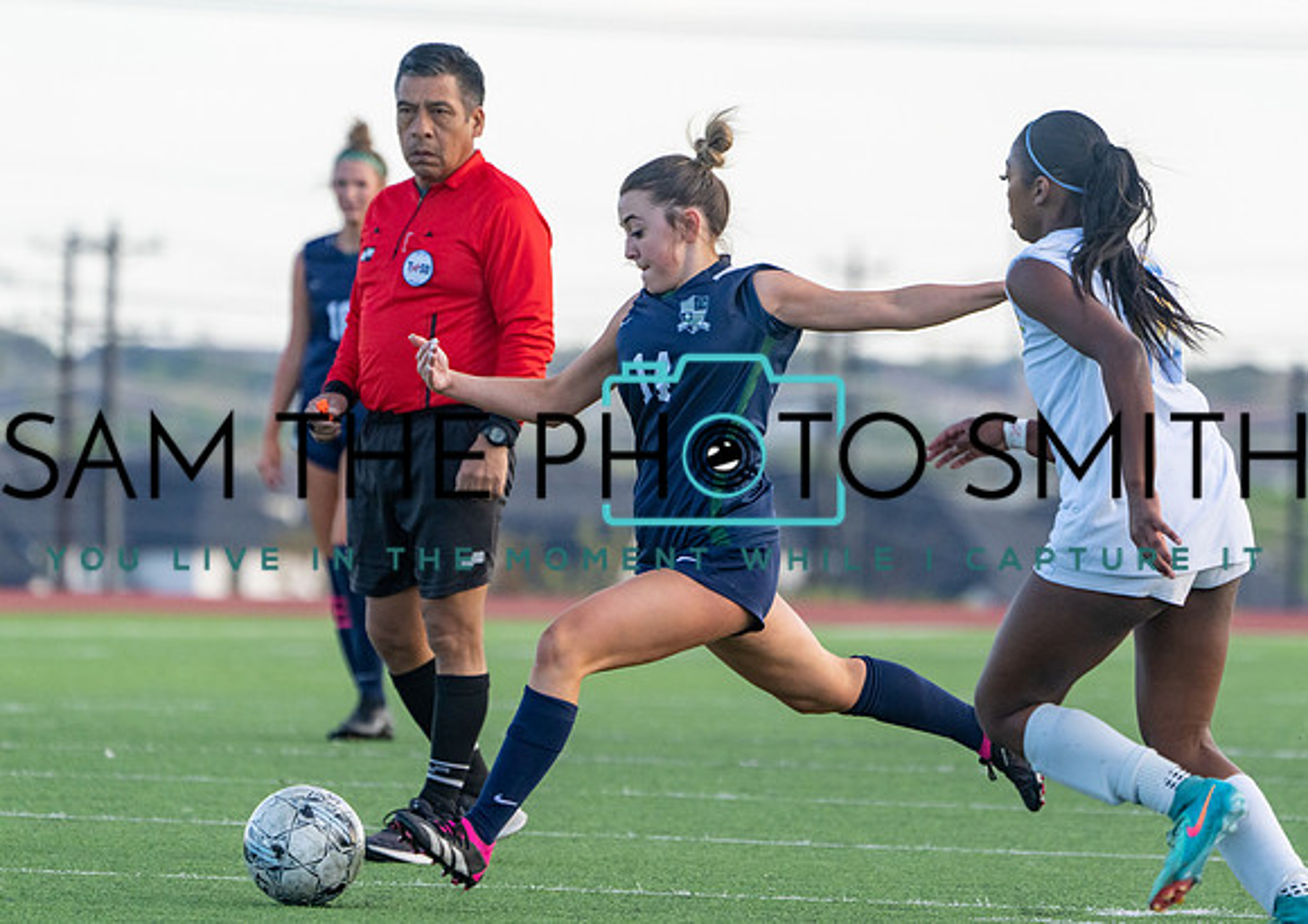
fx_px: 17120
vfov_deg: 3.1
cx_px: 764
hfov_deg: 4.4
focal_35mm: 462
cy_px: 416
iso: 1250
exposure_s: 1/1250
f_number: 8
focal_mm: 391
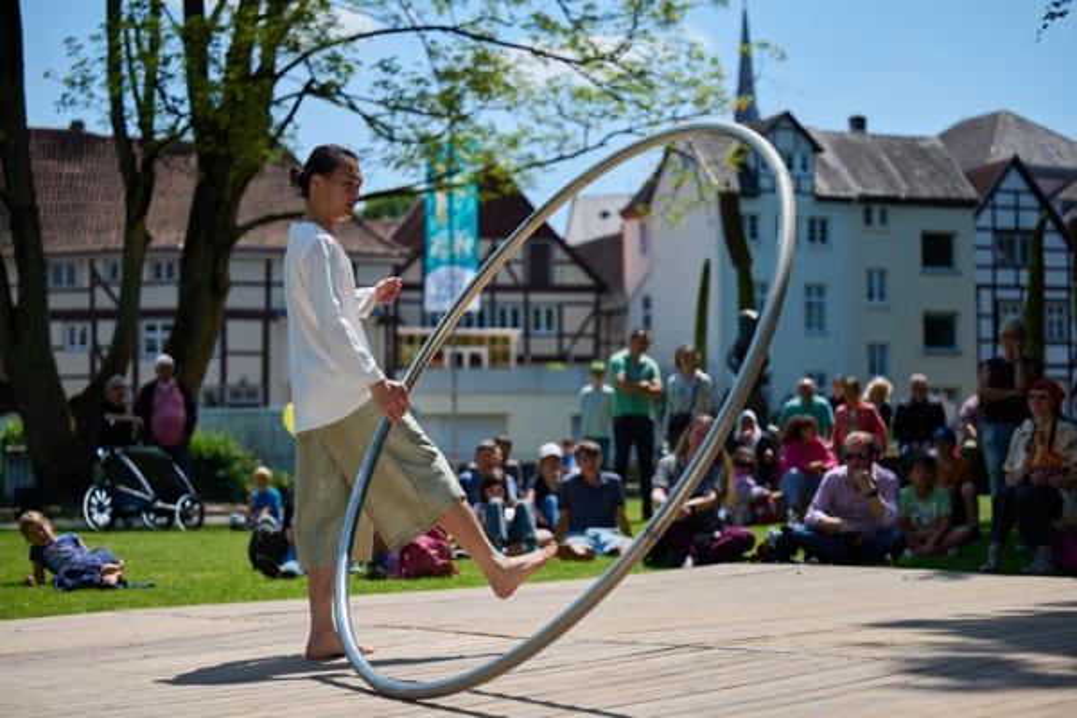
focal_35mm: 70
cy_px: 359
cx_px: 538
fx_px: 2094
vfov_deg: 19.5
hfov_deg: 28.8
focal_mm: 70
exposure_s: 1/2000
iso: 100
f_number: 2.8
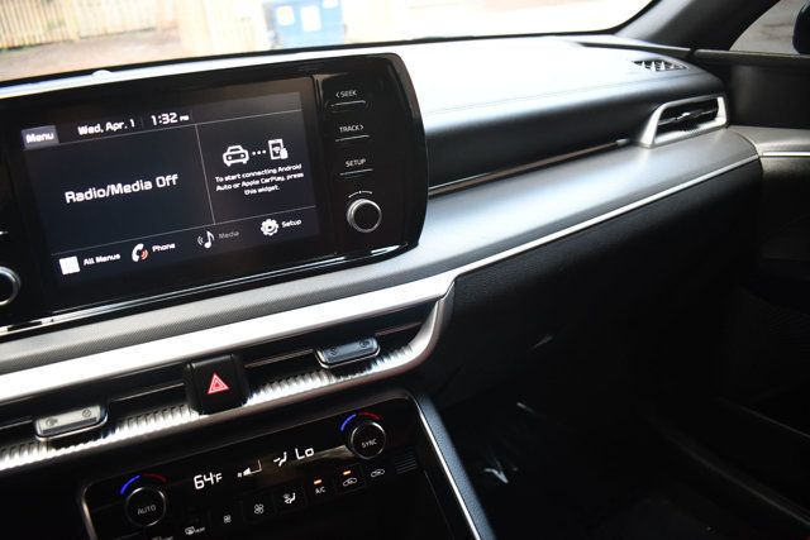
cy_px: 270
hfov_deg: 67.4
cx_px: 405
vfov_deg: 48.0
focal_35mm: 27
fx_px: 608
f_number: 3.5
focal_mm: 18
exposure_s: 1/125
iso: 1400
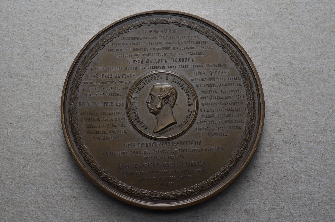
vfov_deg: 28.0
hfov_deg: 41.2
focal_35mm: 48
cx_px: 168
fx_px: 446
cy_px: 111
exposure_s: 1/250
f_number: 14
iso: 400
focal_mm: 32
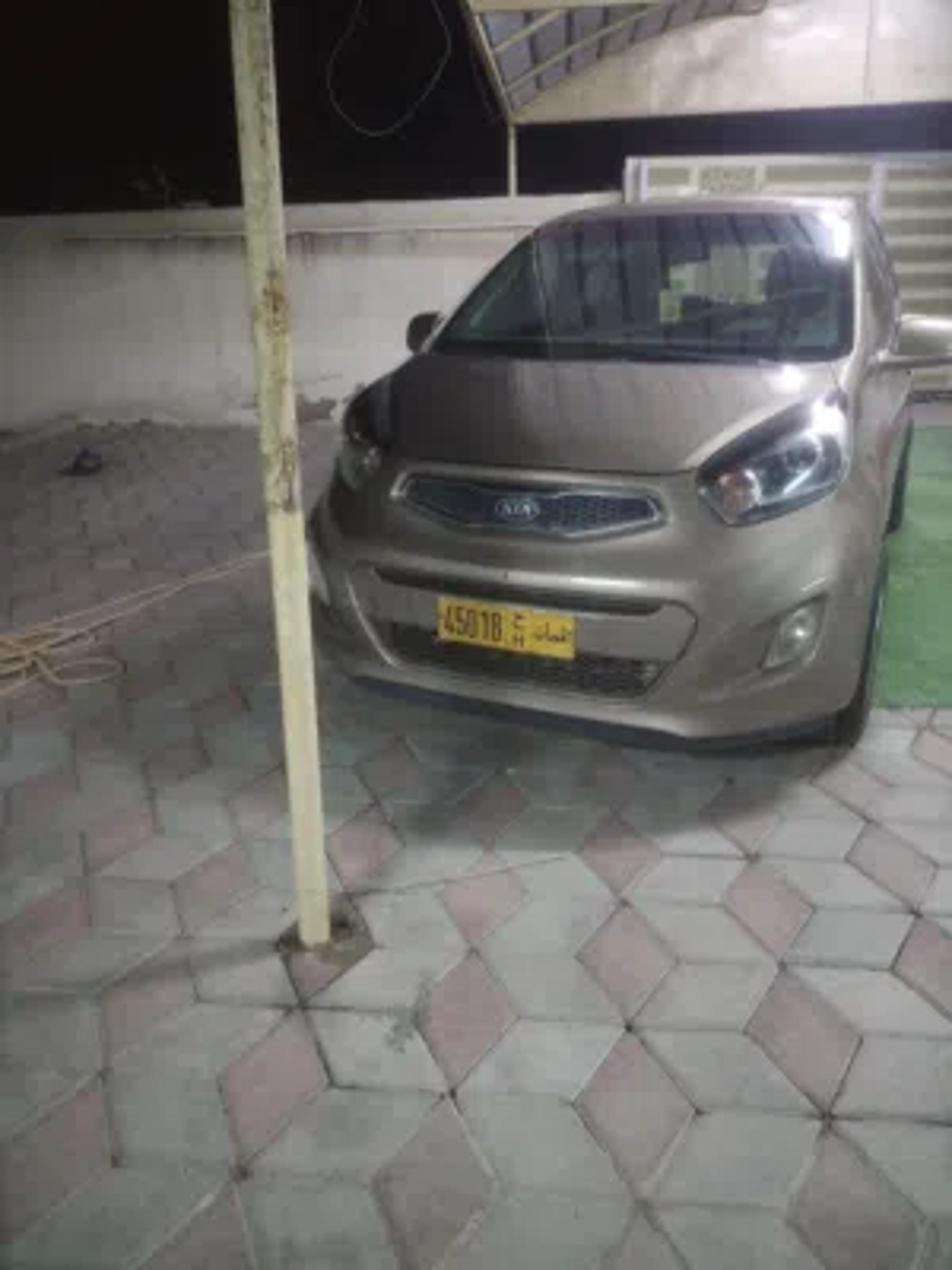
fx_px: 1063
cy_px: 635
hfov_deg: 48.2
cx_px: 476
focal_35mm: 29
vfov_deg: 61.7
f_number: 1.8
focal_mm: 4.75
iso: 1636
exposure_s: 1/17.1
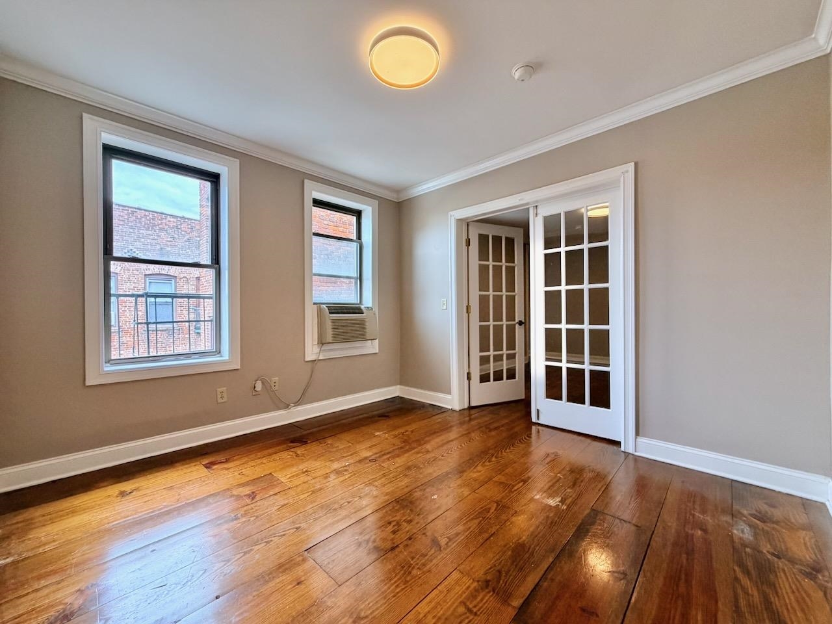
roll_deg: +1.1
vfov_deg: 85.7
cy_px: 312
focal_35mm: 14
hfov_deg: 102.1
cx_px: 416
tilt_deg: -0.2
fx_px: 336
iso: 200
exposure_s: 1/120
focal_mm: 2.22
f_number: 2.2
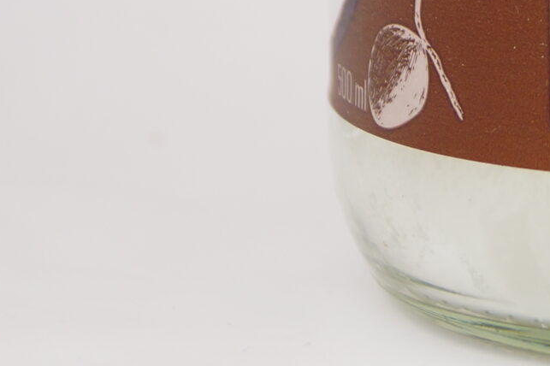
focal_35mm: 209
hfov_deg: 9.7
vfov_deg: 6.4
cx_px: 685
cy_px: -328
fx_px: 3191
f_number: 5
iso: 100
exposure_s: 1/20
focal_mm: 35
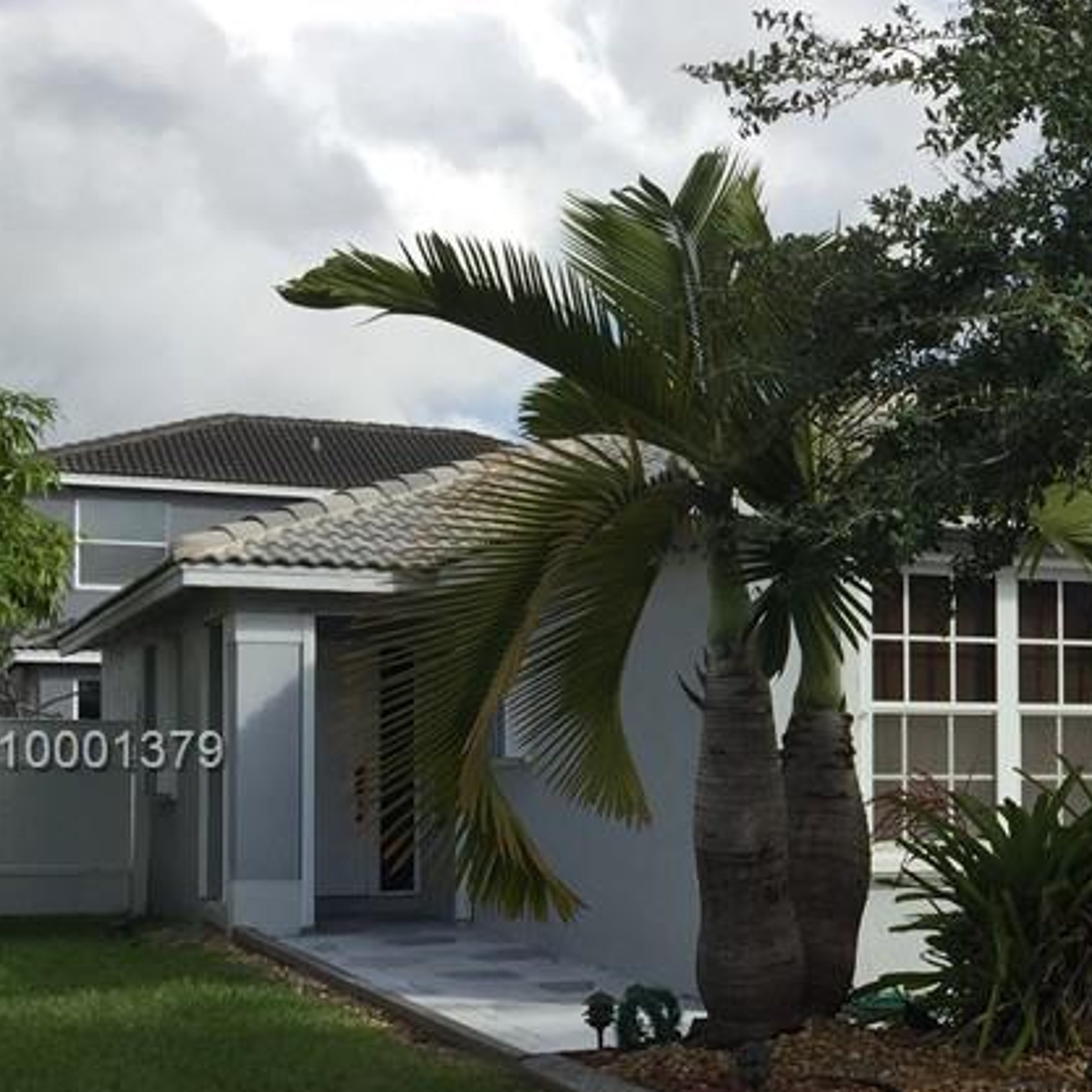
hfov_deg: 24.8
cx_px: 1294
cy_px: 754
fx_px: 2248
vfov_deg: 27.1
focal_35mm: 63
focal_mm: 4.15
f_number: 2.2
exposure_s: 1/1799
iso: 32
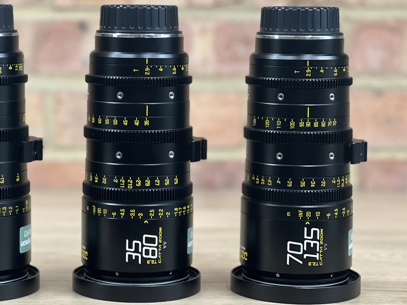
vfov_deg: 13.3
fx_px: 1305
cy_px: 129
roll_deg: -0.3
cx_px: 140
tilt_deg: -5.4
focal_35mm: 111
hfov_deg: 17.7
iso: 250
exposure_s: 1/33
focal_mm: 9
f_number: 2.8
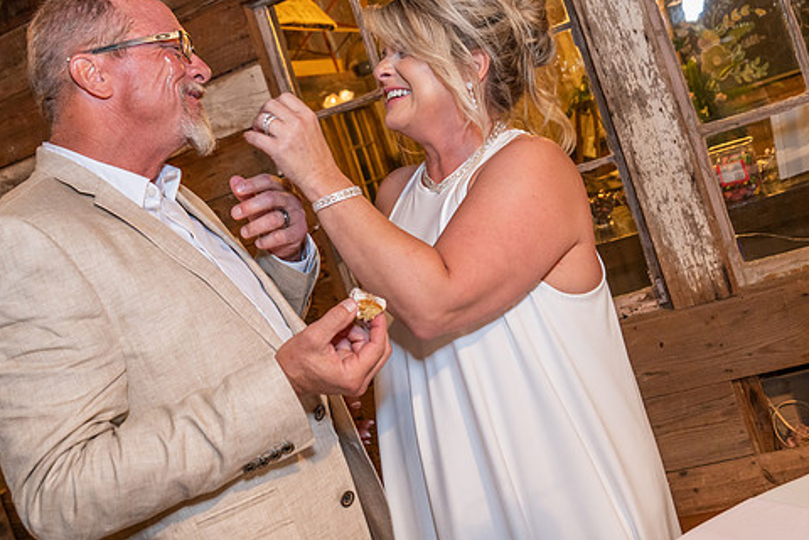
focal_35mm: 37
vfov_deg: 35.3
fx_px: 831
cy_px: 150
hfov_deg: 51.9
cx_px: 395
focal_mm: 24
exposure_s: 1/60
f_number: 4.5
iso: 1600
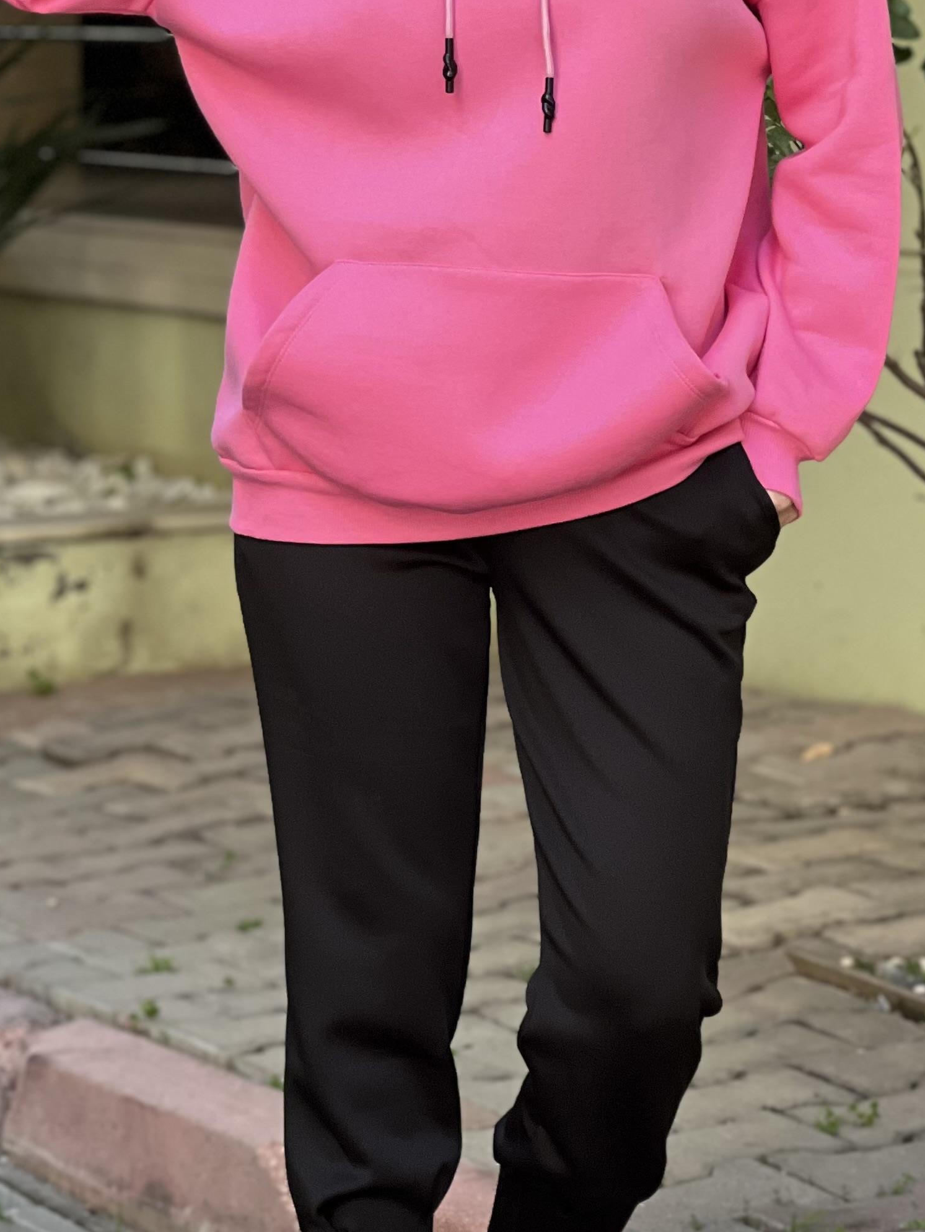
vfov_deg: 12.7
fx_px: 5557
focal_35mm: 156
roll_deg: -0.4
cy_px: 504
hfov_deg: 9.5
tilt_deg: -5.3
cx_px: 467
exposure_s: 1/121
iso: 100
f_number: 2.8
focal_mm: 9
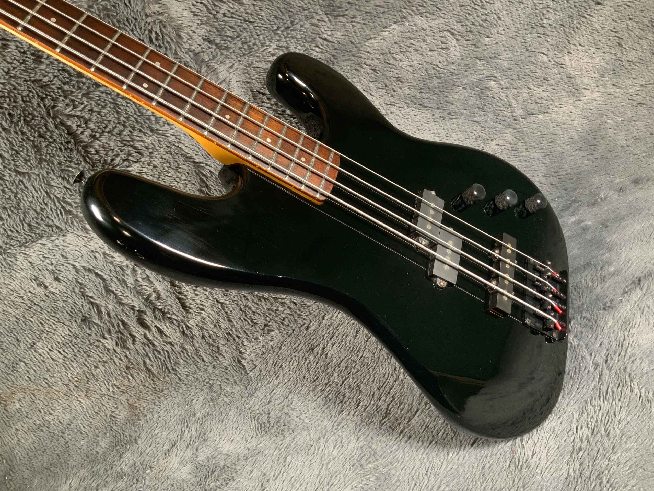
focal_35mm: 29
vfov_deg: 48.2
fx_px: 548
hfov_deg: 61.7
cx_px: 327
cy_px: 246
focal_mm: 3
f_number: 1.8
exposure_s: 1/52
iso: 100
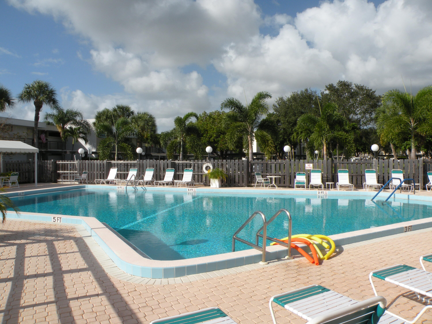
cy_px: 162
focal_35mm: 27
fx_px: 337
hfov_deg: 65.3
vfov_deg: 51.4
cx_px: 216
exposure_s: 1/334
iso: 64
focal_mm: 4.7
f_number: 7.1
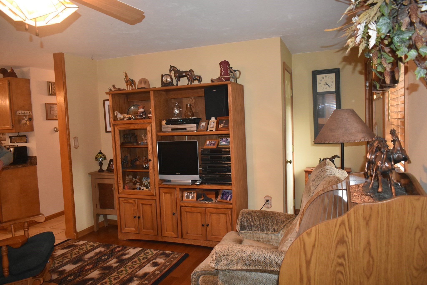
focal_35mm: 27
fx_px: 320
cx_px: 214
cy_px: 142
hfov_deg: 67.4
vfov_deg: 47.9
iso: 2200
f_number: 3.5
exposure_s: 1/60
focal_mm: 18
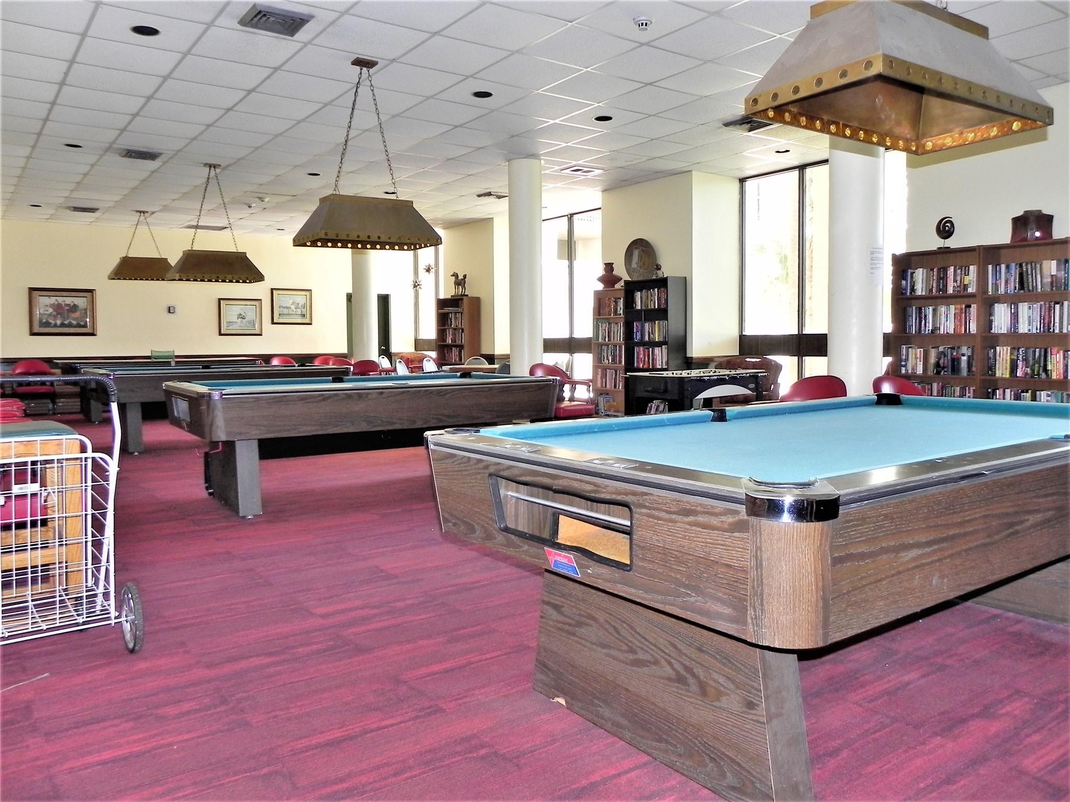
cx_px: 535
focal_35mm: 26
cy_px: 401
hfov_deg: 67.3
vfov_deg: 53.1
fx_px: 804
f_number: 2.8
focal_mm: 4.6
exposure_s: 1/30
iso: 200
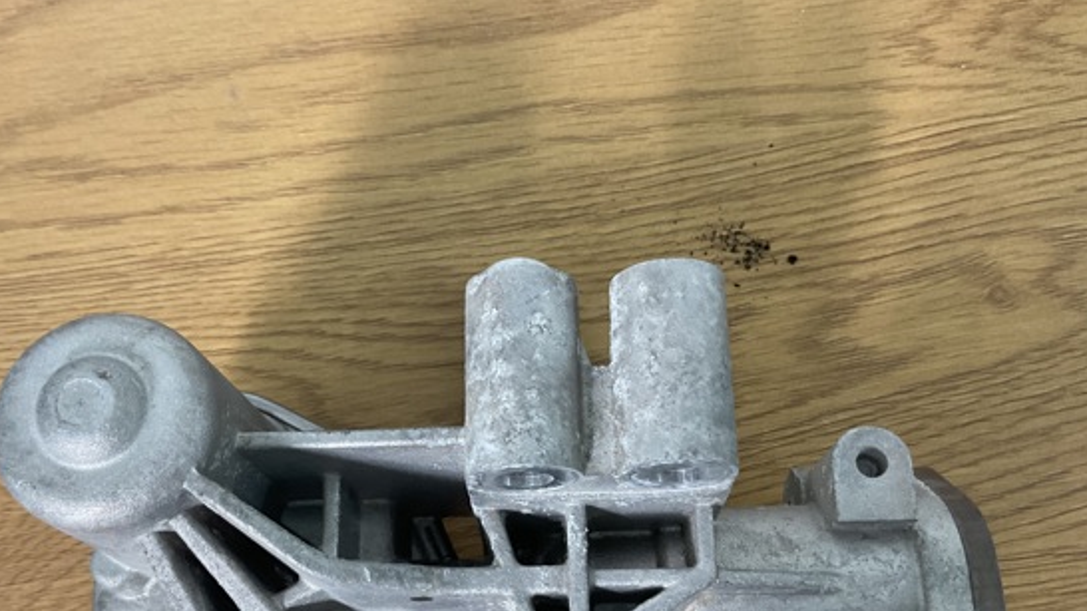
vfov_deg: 31.4
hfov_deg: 54.0
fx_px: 1066
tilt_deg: -78.8
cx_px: 504
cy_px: 455
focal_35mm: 37
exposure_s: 1/50
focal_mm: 3
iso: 100
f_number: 1.8
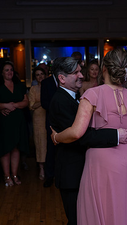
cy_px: 113
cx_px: 93
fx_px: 533
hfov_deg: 13.6
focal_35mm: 89
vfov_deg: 23.9
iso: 640
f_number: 3.5
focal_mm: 56
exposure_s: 1/160
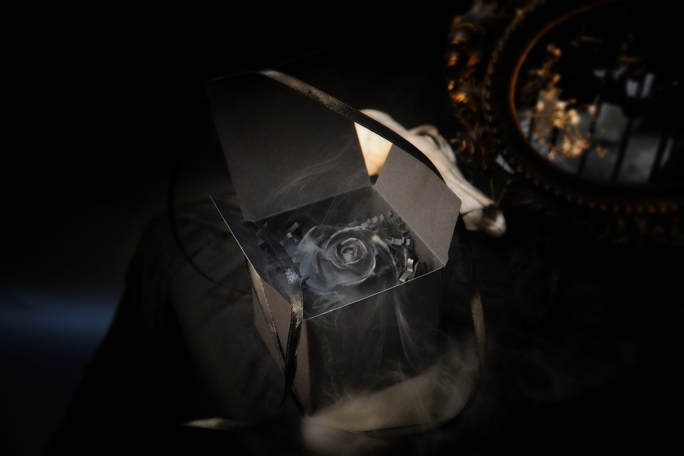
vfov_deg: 33.0
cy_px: 228
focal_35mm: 40
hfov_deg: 47.9
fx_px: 770
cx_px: 342
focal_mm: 27
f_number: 4
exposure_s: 1/40
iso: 6400
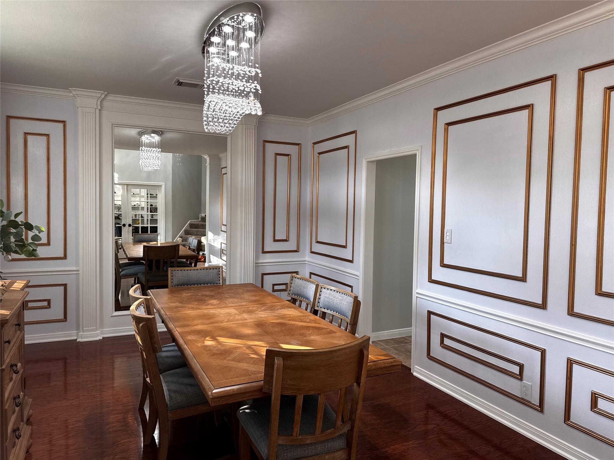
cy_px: 230
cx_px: 307
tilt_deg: -2.7
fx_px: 426
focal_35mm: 24
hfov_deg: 71.6
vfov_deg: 56.8
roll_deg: -1.3
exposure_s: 1/120
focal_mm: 6.76
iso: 200
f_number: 1.78
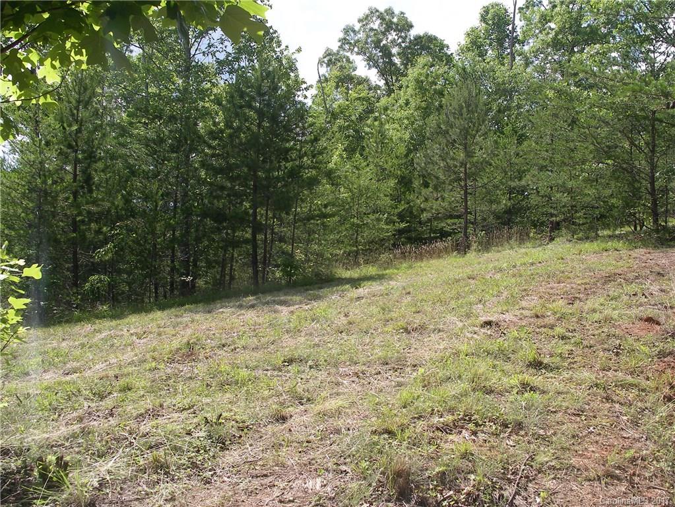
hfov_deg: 50.1
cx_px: 338
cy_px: 254
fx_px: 722
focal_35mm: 37
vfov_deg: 38.7
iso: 80
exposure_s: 1/250
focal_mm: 7.8
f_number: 4.2
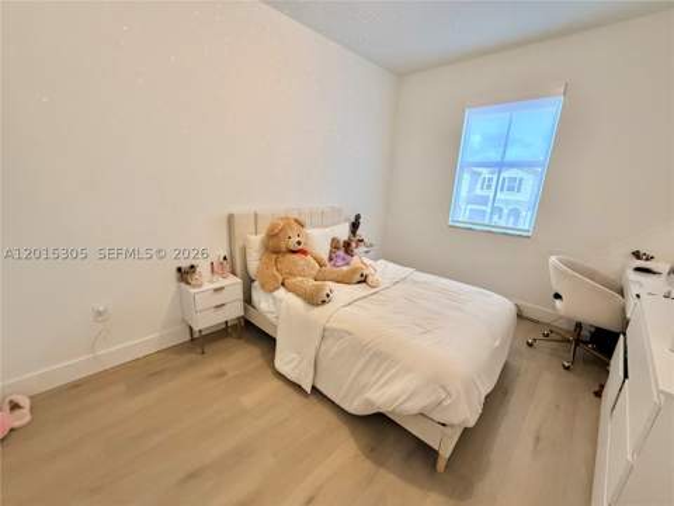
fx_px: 273
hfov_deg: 102.1
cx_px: 337
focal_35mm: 14
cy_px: 253
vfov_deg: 85.7
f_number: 2.2
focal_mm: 2.22
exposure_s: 1/120
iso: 400
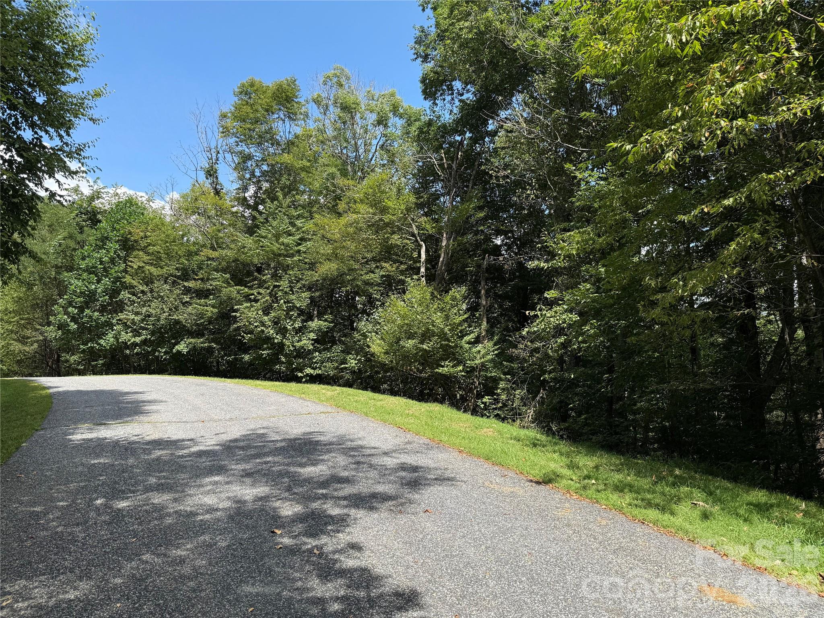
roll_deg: -0.2
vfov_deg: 56.8
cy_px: 309
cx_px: 412
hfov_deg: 71.6
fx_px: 571
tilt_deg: +8.2
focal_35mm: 24
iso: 80
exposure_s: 1/2611
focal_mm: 6.76
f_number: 1.78
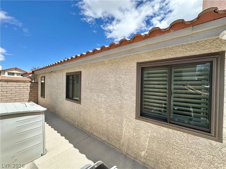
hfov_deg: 102.1
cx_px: 113
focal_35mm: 14
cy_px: 84
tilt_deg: -0.1
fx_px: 91
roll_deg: -1.5
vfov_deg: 85.7
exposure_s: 1/1171
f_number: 2.2
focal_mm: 2.22
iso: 50
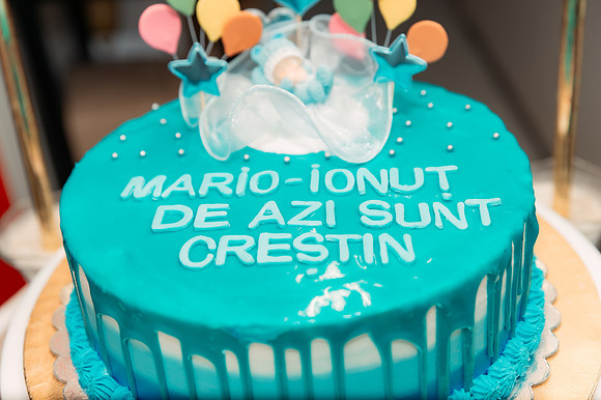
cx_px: 300
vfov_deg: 24.2
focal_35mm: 56
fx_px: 934
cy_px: 200
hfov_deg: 35.7
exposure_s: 1/250
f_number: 3.5
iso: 800
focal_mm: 56
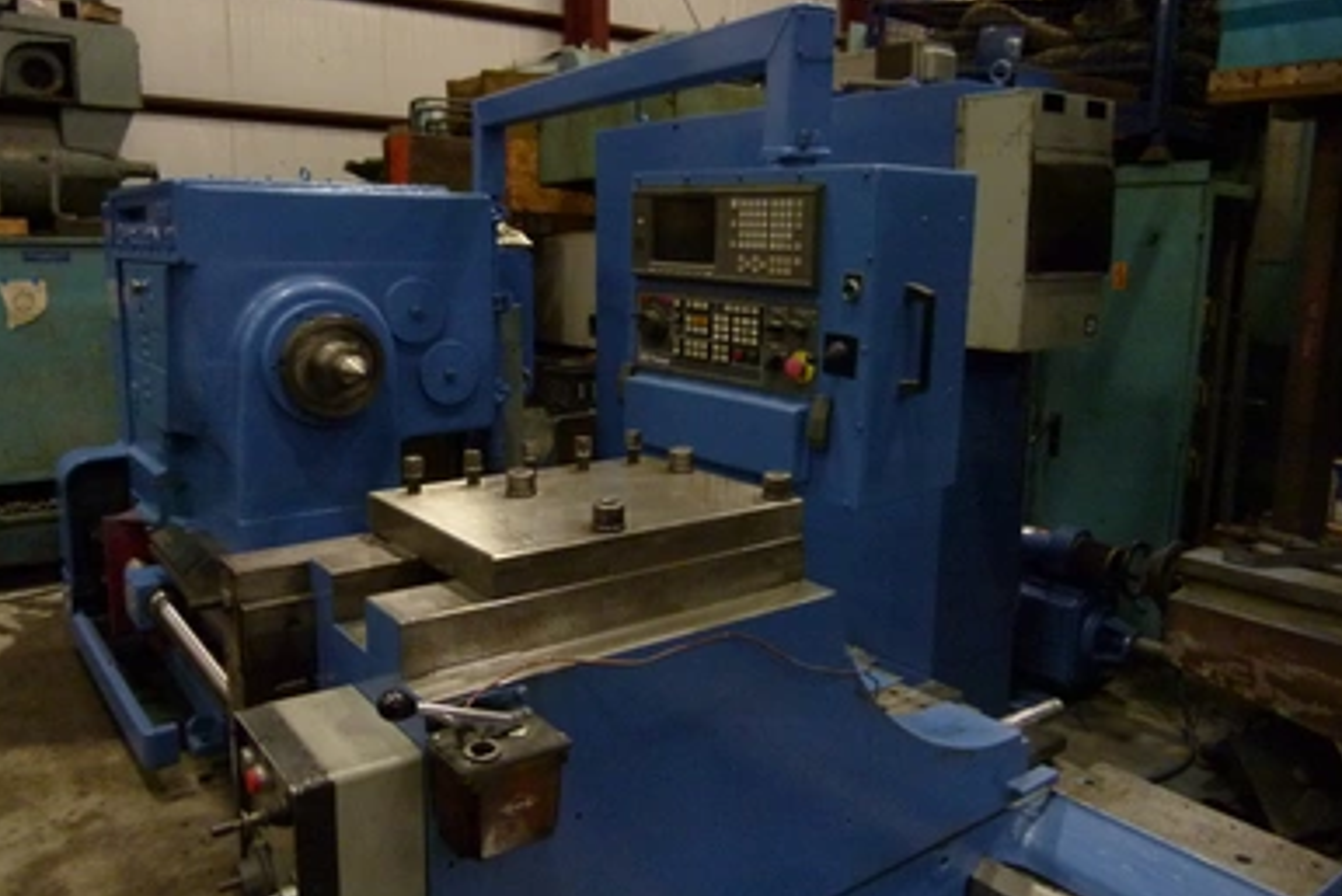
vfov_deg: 48.0
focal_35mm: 27
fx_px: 1007
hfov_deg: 67.4
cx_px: 659
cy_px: 429
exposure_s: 1/25
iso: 400
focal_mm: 4.5
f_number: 2.8
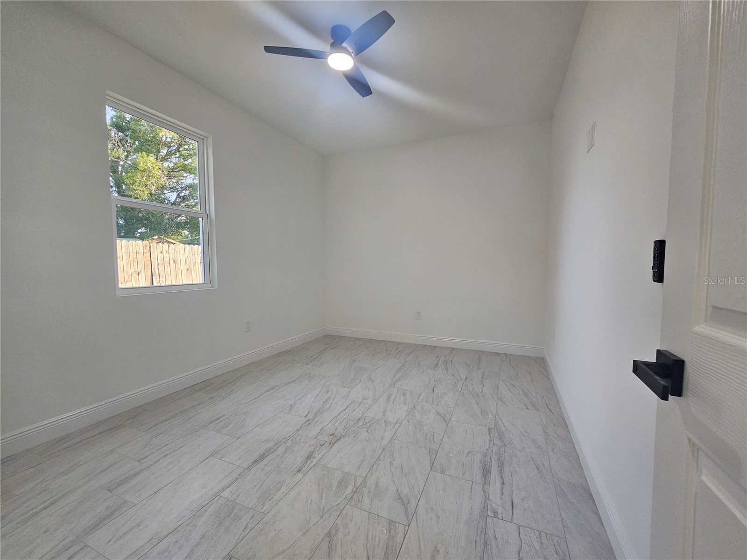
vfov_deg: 89.9
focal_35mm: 13
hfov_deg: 106.2
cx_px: 374
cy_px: 280
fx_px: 281
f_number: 2.2
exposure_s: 1/60
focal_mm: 2.2
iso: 125
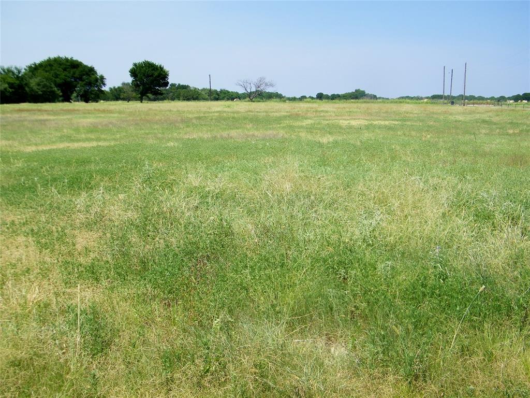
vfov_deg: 36.8
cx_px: 265
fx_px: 597
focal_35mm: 39
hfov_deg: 47.9
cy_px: 199
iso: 80
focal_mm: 7
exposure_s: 1/160
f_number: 7.6
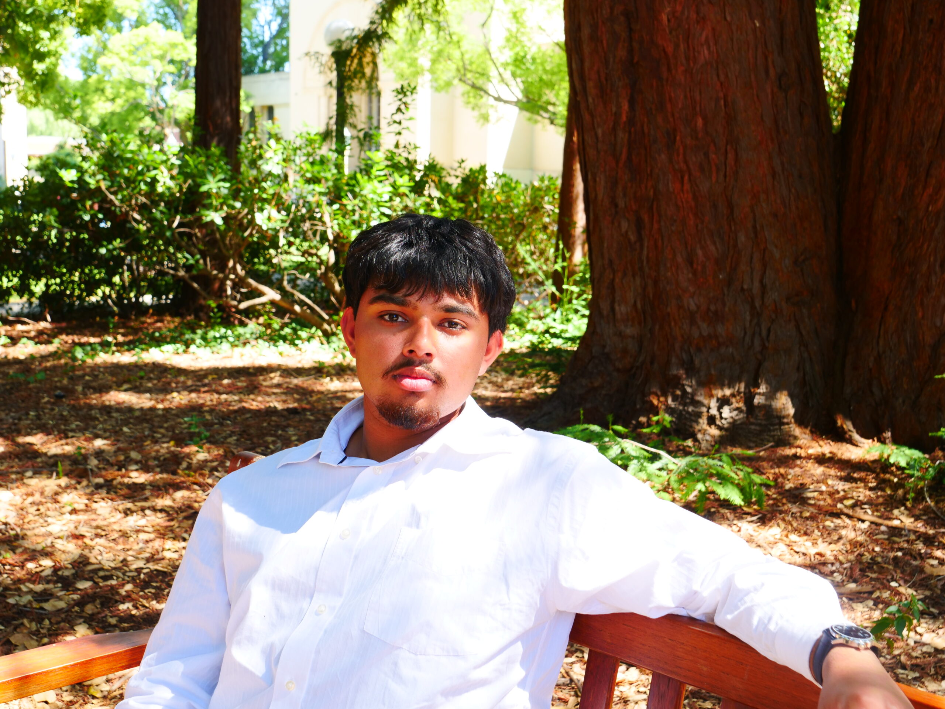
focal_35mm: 44
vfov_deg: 32.9
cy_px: 354
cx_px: 472
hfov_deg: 42.9
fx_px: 1201
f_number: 5
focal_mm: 22
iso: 200
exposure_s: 1/60
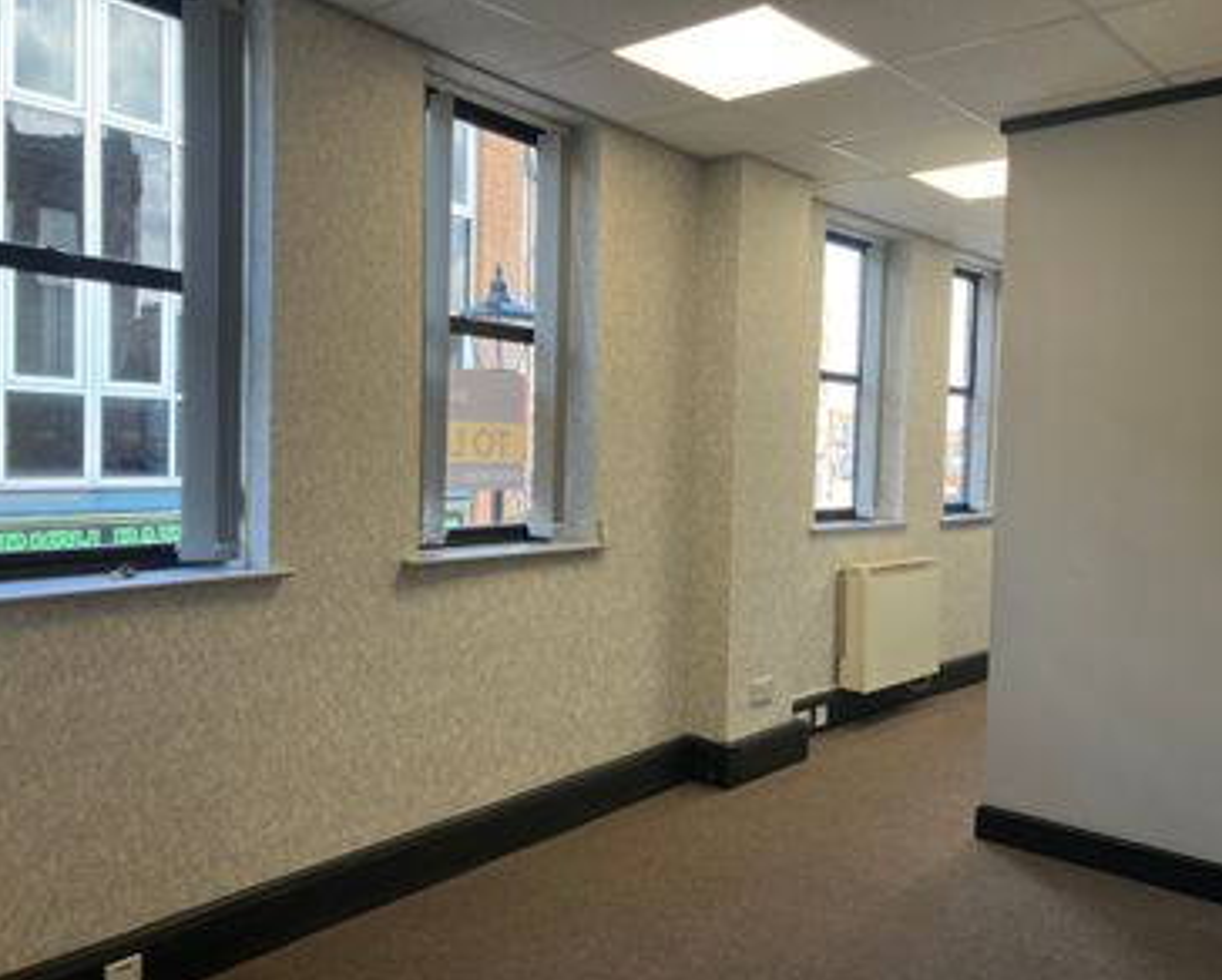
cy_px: 497
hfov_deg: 58.7
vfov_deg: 48.6
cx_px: 638
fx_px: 1086
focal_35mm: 30
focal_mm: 3.99
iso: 50
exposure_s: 1/100
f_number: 1.8
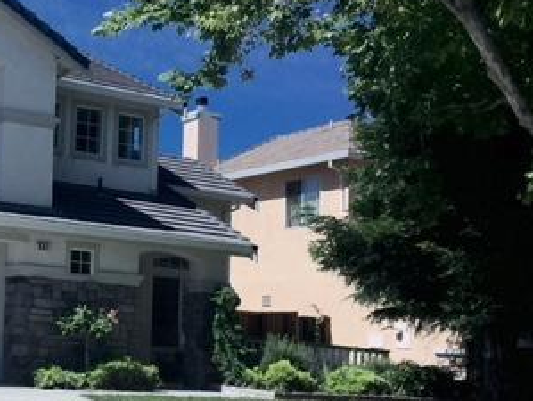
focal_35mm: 62
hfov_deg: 29.2
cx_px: 5
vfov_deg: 23.7
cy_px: 230
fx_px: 956
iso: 25
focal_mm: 4.15
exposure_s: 1/3205
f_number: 2.2
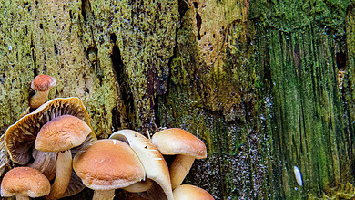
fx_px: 2456
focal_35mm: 261
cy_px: 155
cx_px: 108
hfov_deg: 8.3
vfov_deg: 4.6
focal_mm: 145
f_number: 14
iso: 7200
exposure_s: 1/200
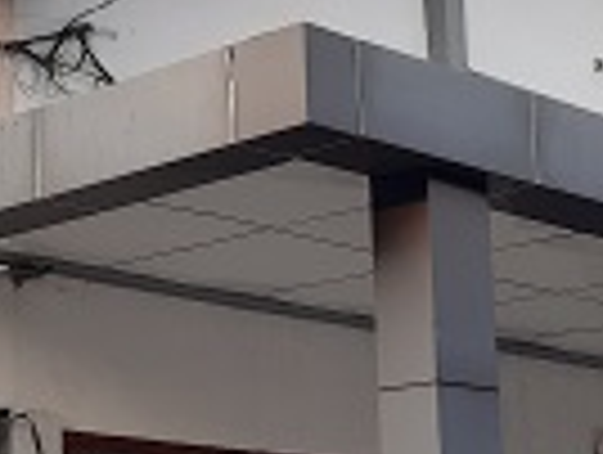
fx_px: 2181
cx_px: 126
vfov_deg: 11.9
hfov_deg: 15.6
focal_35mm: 125
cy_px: 308
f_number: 1.8
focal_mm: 5.23
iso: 20
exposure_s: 1/145
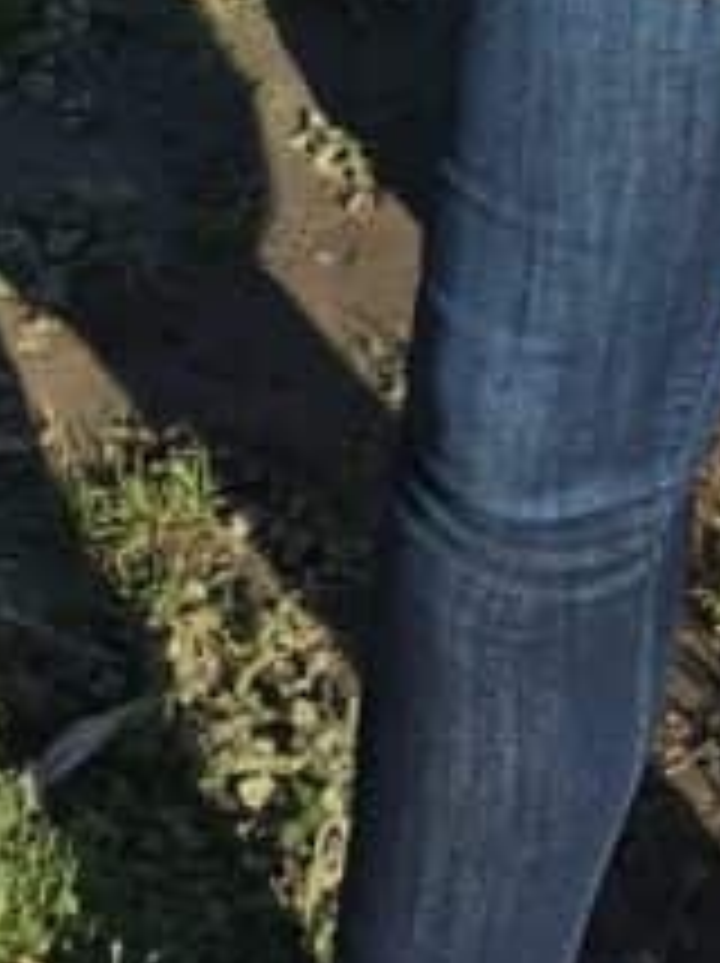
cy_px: -1318
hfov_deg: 10.4
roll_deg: -3.5
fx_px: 3863
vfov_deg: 11.7
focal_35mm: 139
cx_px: 918
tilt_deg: -10.8
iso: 25
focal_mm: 4.15
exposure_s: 1/1131
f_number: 2.2
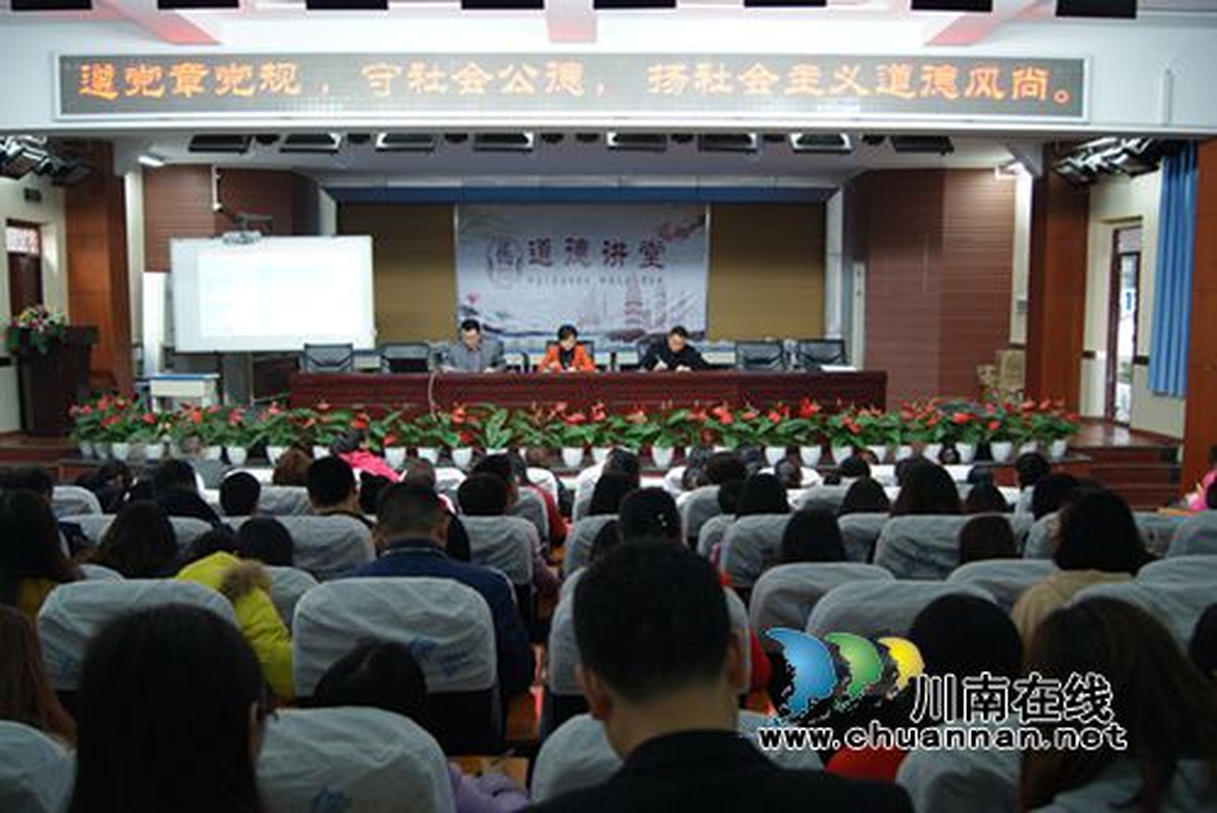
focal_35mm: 33
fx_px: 1116
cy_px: 406
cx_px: 608
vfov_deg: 40.0
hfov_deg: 57.2
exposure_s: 1/20
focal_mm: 22
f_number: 4
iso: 400
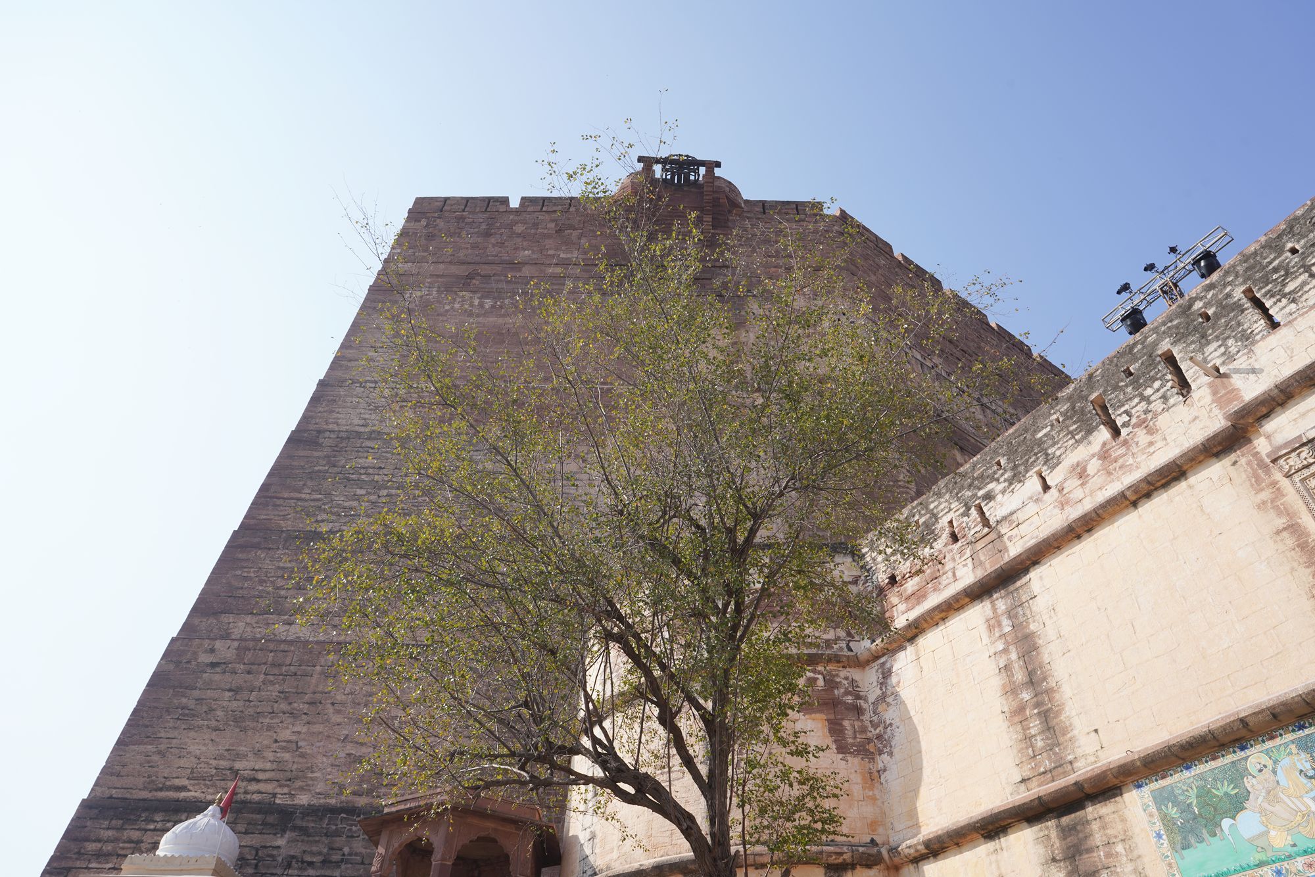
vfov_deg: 53.1
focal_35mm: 24
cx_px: 658
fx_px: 877
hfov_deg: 73.7
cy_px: 438
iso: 100
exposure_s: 1/100
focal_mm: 24
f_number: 13
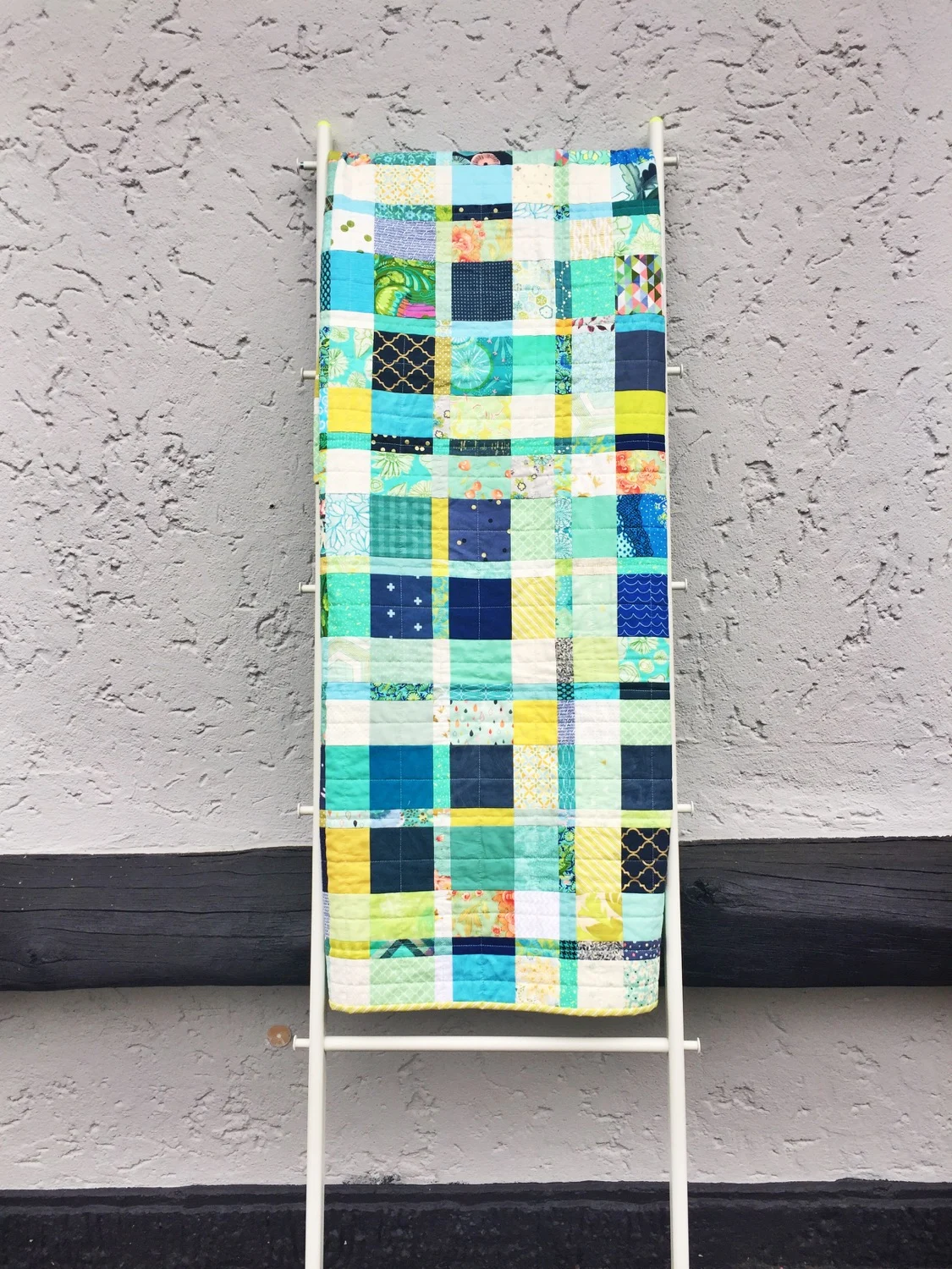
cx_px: 476
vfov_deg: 61.7
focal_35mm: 29
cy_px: 634
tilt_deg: -6.6
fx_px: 1063
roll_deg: +0.1
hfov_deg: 48.2
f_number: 2.2
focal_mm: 4.15
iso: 32
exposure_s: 1/117
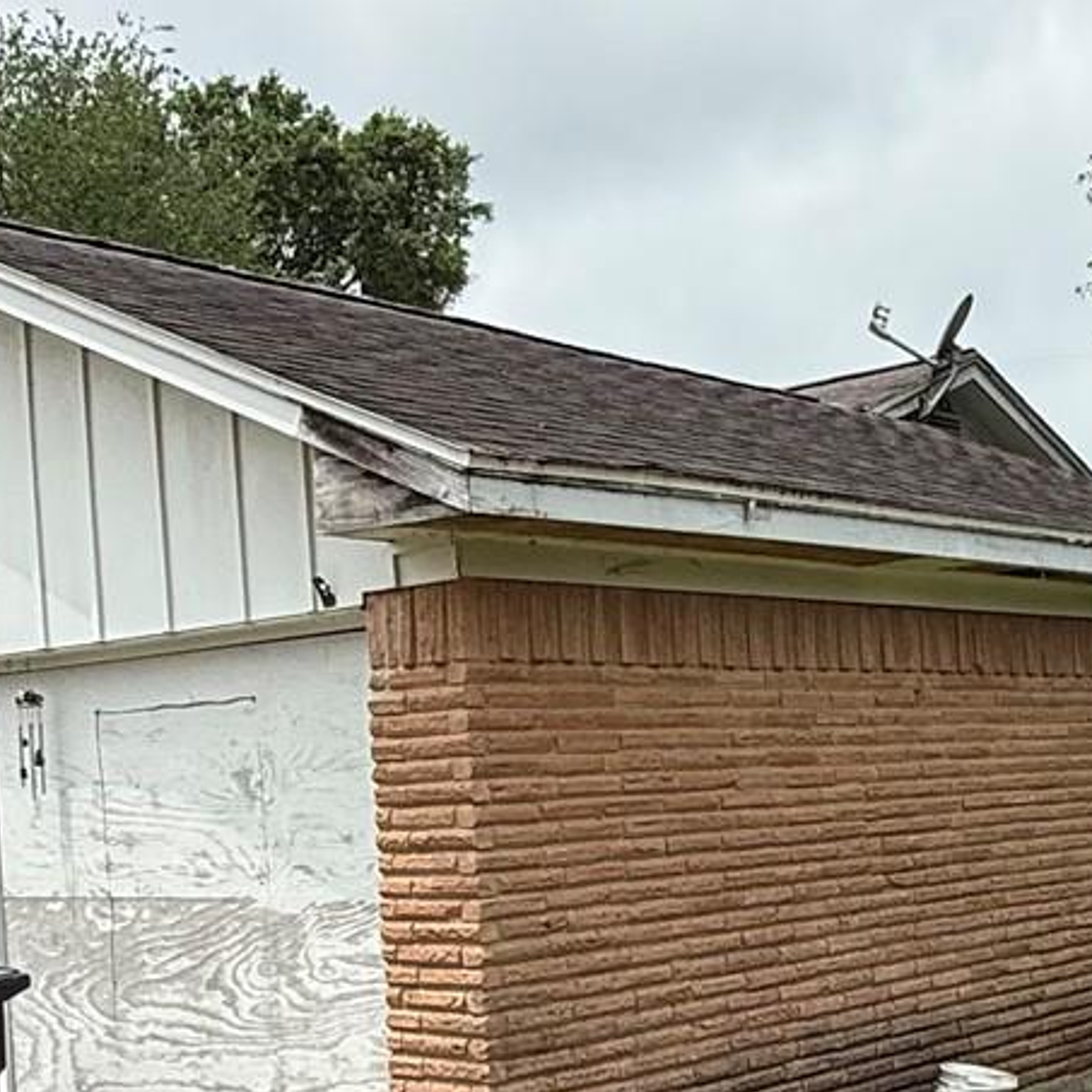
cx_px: 779
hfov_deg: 30.2
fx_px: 1999
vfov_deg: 29.8
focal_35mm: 56
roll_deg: +3.3
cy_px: 885
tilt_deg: -1.6
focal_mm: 2.22
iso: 50
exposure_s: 1/1961
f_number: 2.2
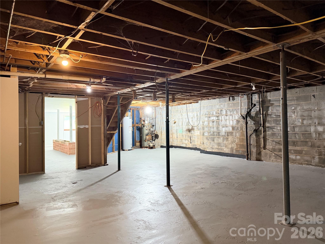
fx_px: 225
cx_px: 162
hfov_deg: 71.6
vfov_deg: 56.8
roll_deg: +1.9
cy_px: 122
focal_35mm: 24
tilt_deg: +0.7
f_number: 1.78
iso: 800
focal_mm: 6.76
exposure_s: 1/60
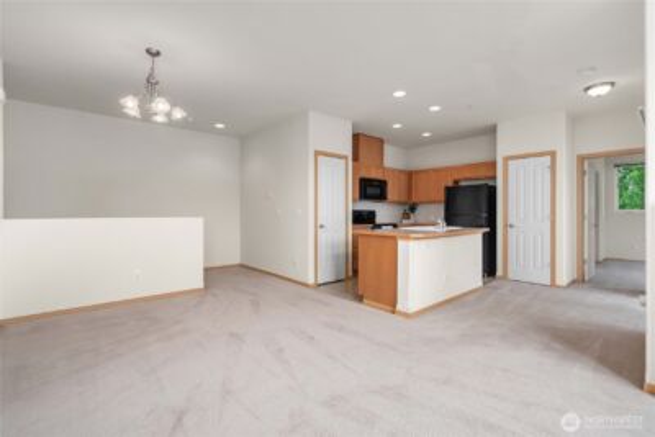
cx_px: 328
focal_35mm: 15
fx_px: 273
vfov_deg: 77.4
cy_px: 218
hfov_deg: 100.4
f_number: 7.1
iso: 1000
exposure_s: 1/20
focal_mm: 15
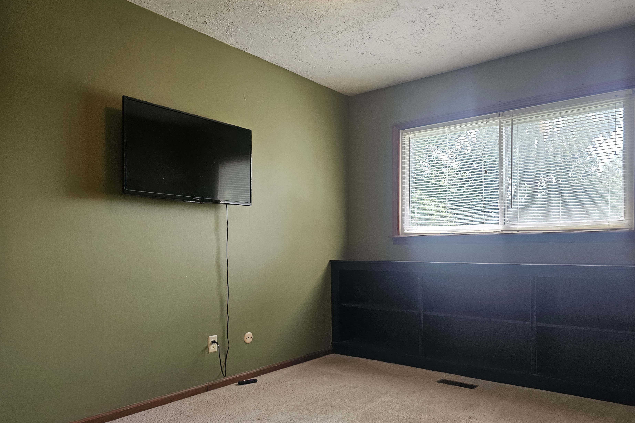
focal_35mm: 26
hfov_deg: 69.3
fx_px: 459
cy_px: 251
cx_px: 345
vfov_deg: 49.3
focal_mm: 6.3
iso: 250
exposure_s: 1/120
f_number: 1.7
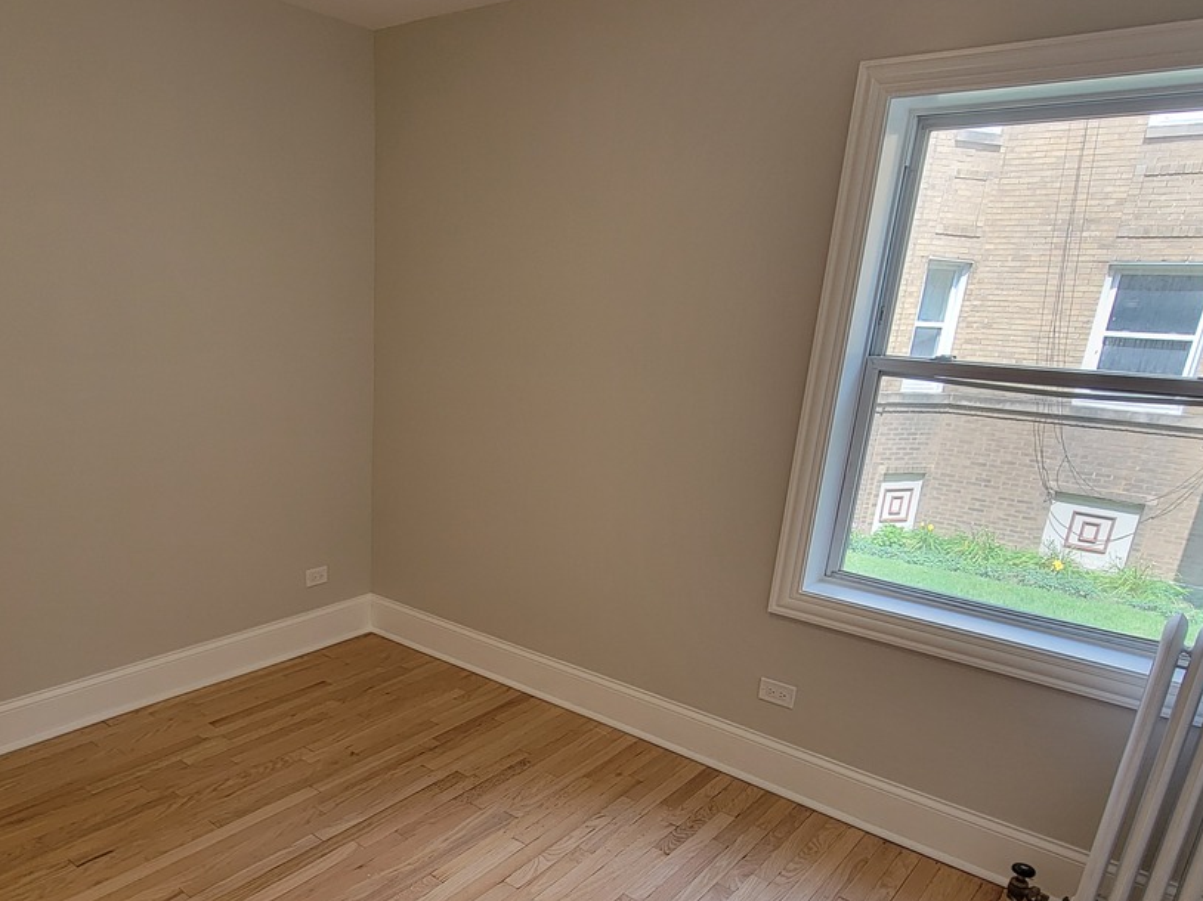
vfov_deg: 57.2
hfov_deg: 72.9
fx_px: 799
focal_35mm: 23
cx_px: 461
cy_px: 622
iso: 64
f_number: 2.2
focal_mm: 2.2
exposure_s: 1/60
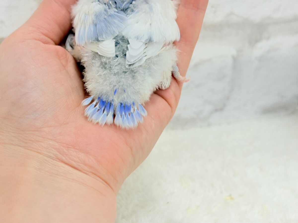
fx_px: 448
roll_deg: +0.7
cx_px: 149
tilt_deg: -22.7
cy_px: 112
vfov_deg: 28.0
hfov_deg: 36.8
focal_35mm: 52
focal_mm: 5.96
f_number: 1.6
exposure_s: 1/100
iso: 64
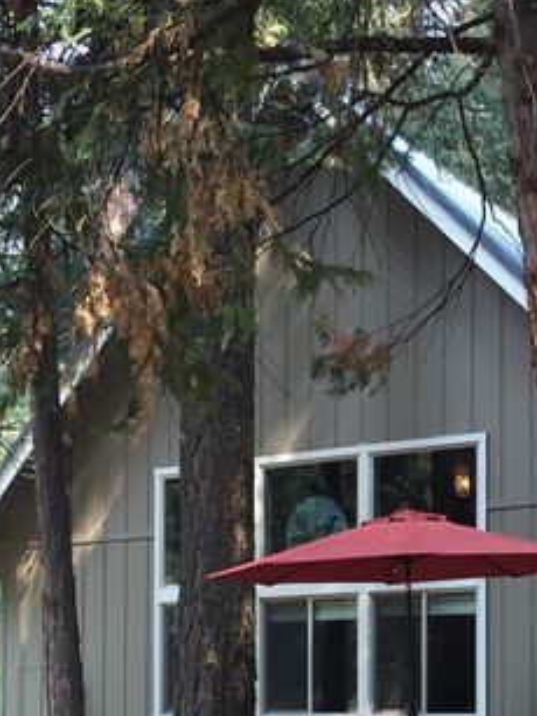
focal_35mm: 63
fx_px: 1304
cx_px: 451
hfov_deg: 22.9
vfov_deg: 29.4
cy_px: 657
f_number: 2.2
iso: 40
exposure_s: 1/120
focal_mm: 4.15
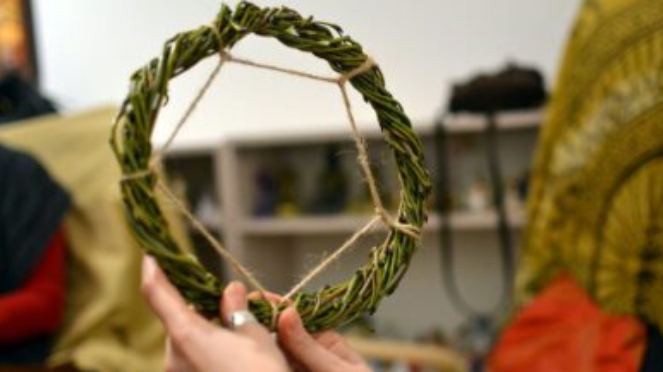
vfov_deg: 21.6
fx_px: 976
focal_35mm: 56
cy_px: 209
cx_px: 333
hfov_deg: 37.5
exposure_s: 1/60
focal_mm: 35
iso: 1250
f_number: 1.8
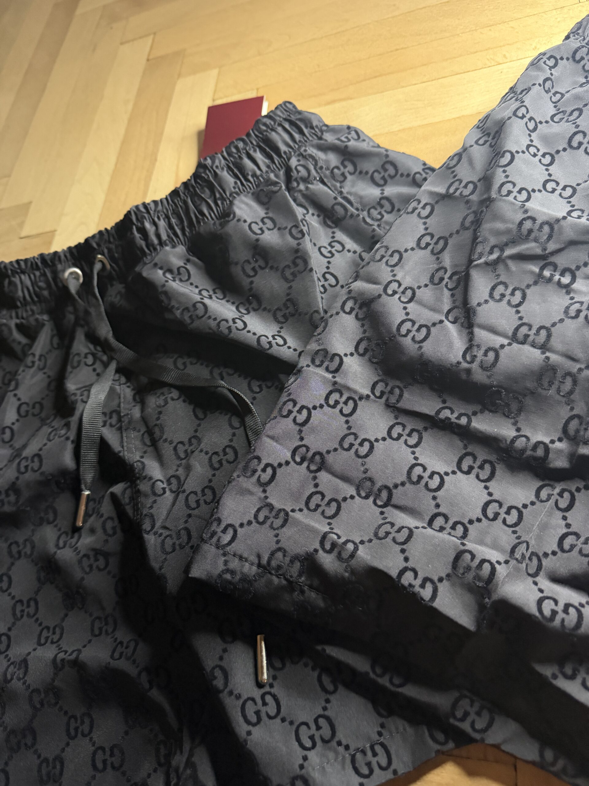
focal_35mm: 24
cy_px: 393
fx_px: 544
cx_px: 294
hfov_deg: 56.8
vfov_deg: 71.6
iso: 1000
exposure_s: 1/38
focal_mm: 6.76
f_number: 1.78
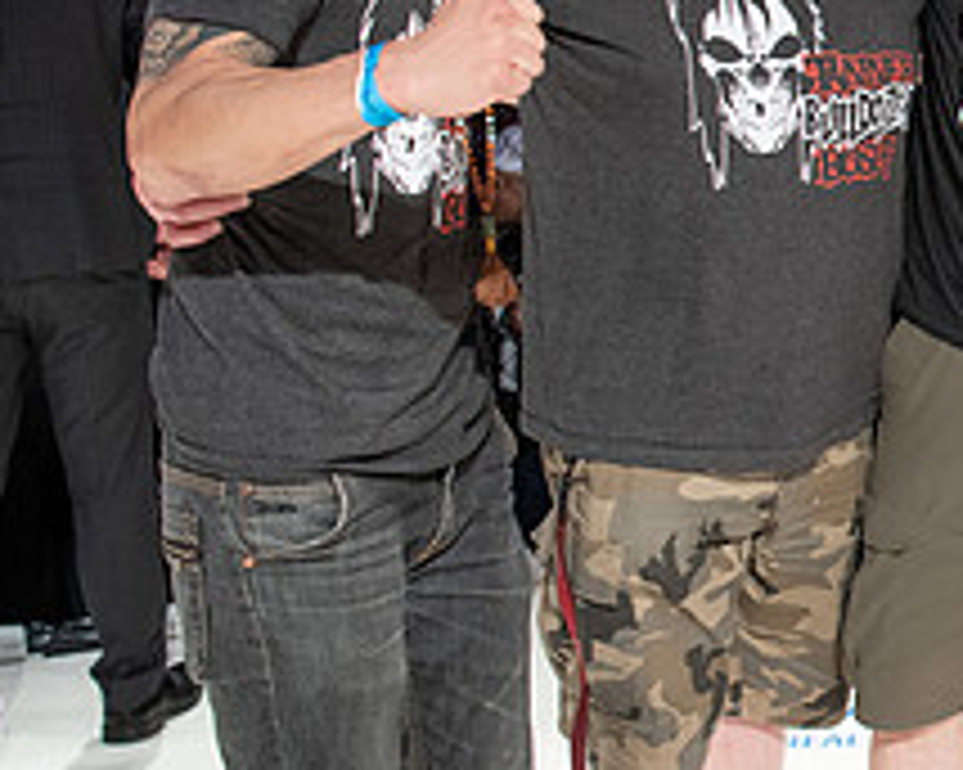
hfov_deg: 23.0
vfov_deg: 21.1
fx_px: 2051
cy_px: 200
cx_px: 1309
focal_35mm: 72
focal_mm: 24
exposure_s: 1/1000
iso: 800
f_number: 2.8
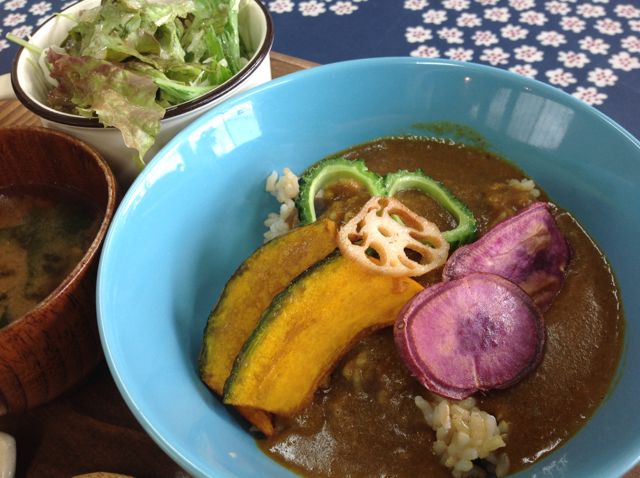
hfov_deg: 52.7
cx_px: 320
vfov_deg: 40.6
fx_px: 646
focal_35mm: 35
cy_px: 239
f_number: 2.4
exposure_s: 1/40
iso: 50
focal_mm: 4.28
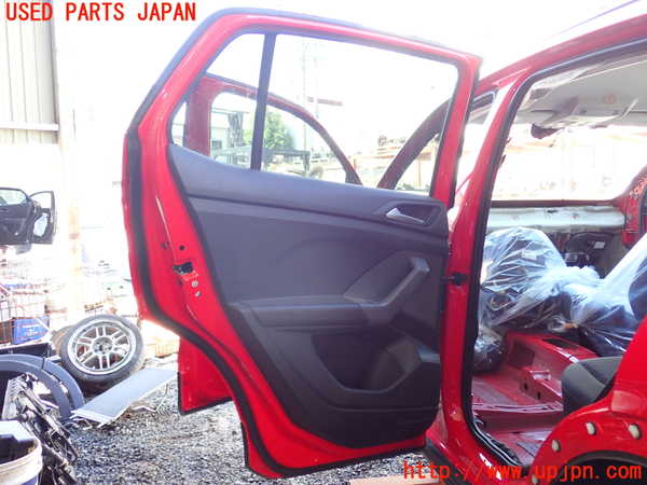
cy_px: 242
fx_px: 561
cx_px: 324
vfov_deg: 46.8
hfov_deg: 60.0
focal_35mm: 30
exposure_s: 1/80
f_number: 2.3
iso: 200
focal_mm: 5.4
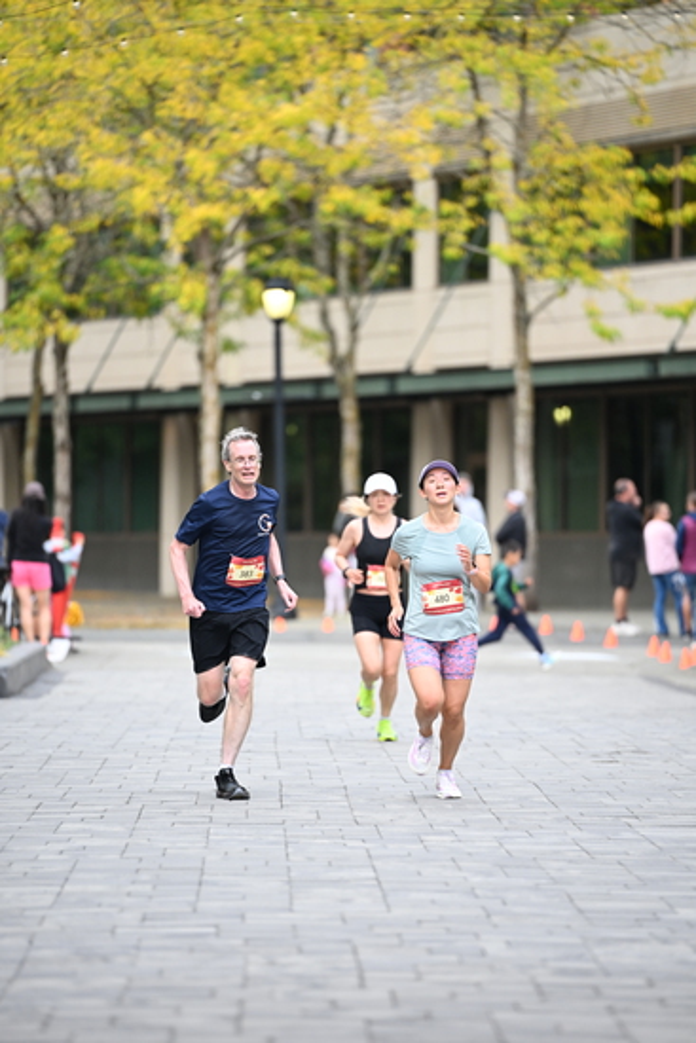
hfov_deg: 6.9
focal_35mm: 200
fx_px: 5796
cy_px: 522
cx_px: 348
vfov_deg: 10.3
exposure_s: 1/1600
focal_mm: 200
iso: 1000
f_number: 2.8
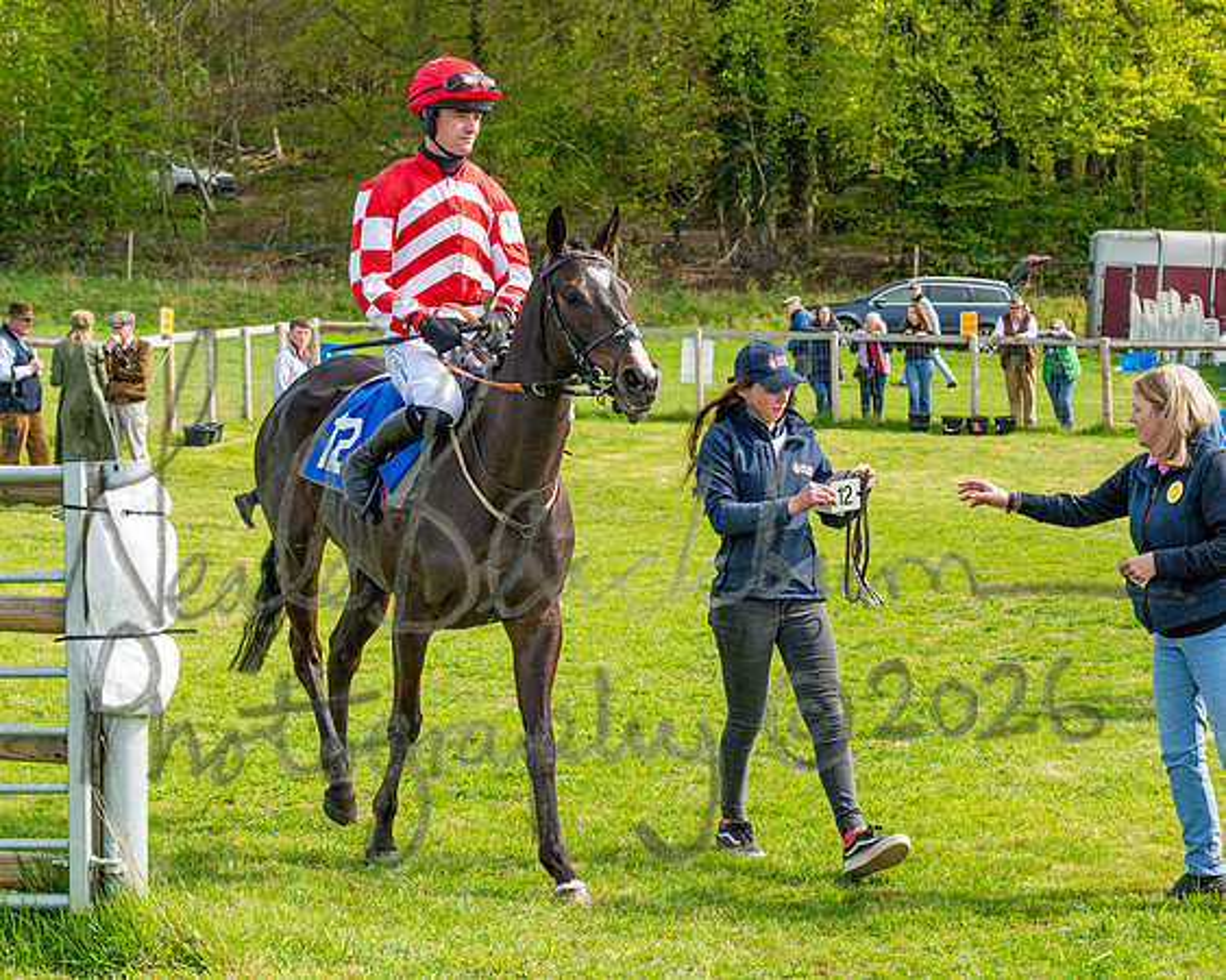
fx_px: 3307
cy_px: 507
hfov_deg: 20.9
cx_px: 399
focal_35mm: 91
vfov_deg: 16.9
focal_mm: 48
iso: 800
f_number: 5
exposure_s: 1/2500
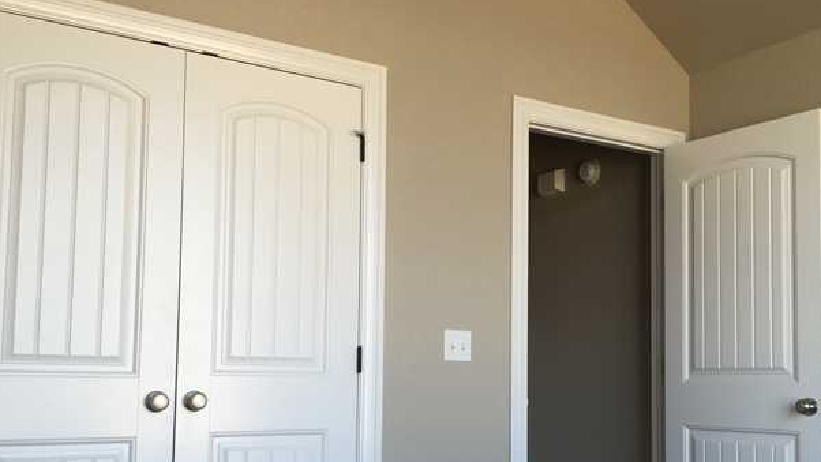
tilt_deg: +5.2
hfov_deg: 48.0
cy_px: 315
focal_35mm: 42
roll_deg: -0.4
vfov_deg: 28.2
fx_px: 915
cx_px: 503
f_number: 2.2
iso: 32
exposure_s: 1/60
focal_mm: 4.15
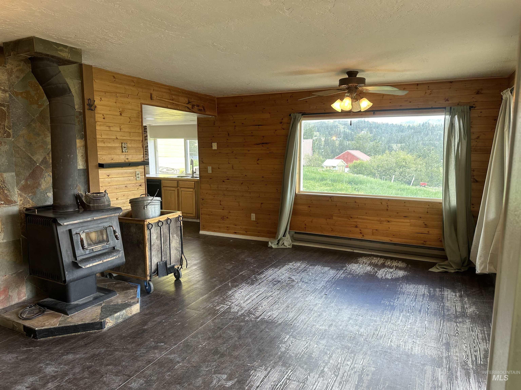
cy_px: 195
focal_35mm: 24
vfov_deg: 56.8
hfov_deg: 71.6
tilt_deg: -7.5
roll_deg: +0.6
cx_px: 260
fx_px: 361
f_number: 1.78
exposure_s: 1/120
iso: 80
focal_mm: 6.86
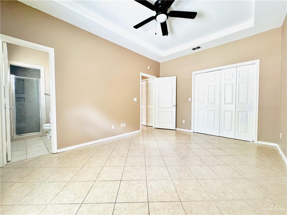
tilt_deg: -2.2
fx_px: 116
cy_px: 108
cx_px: 144
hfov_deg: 102.1
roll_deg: -0.2
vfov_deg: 85.7
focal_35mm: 14
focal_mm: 2.22
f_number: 2.2
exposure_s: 1/60
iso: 500
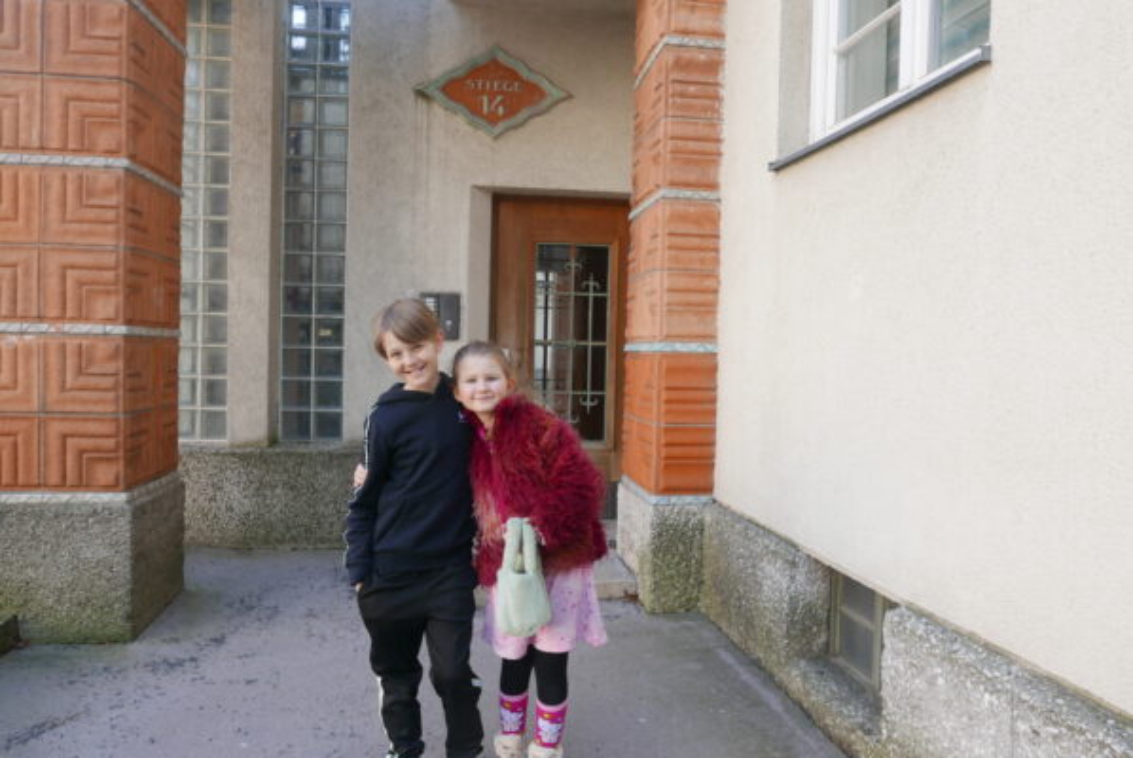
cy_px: 379
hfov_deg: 73.7
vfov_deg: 53.2
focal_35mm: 24
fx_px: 756
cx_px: 566
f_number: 3.5
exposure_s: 1/125
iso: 200
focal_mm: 10.9
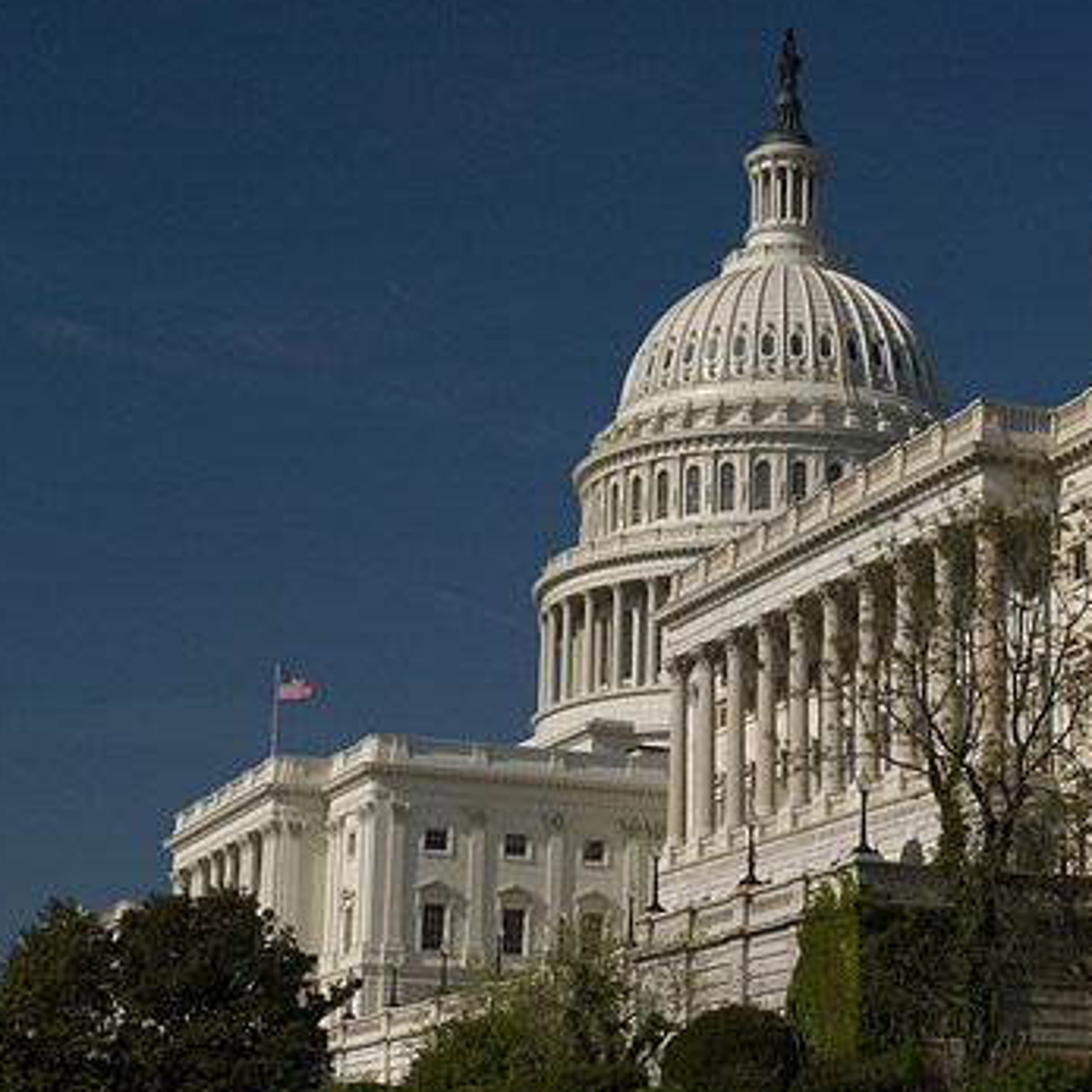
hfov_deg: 21.3
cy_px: 535
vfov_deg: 21.4
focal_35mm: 81
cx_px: 743
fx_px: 2891
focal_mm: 38
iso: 200
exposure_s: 1/160
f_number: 14
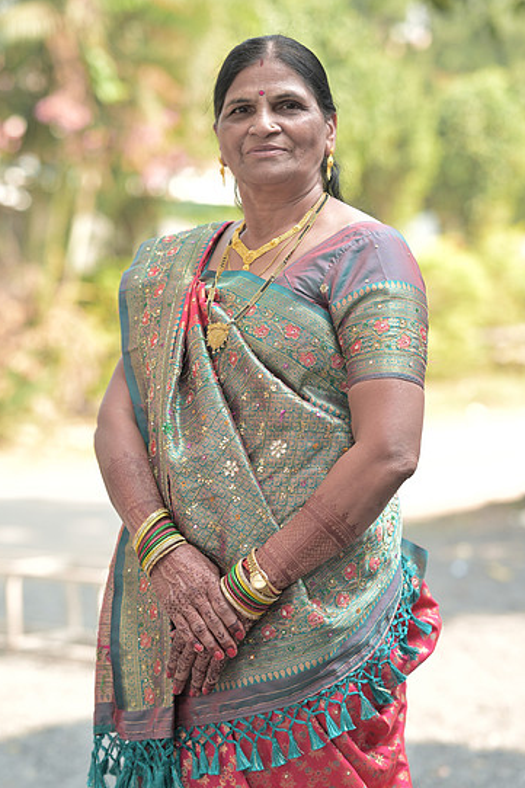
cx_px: 249
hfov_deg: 15.0
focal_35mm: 91
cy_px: 419
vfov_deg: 22.4
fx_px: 1992
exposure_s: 1/200
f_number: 2.8
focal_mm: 85
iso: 80
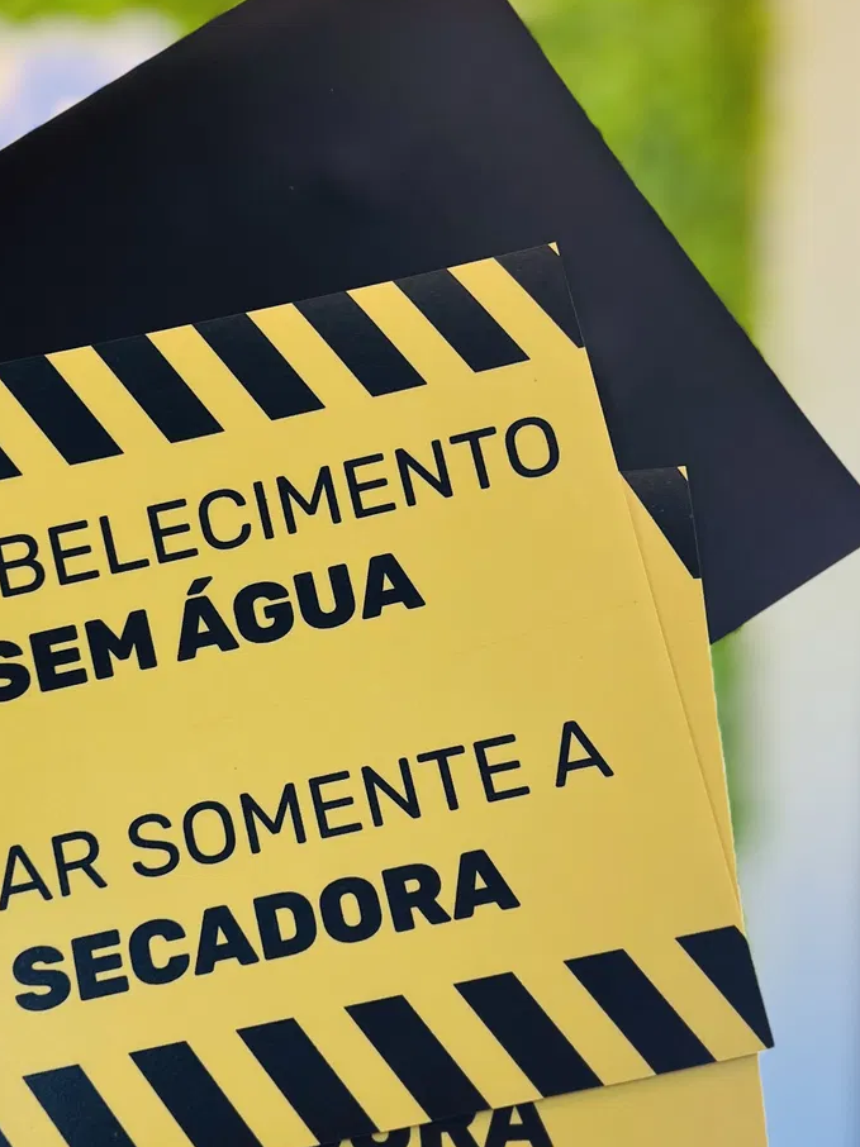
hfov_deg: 29.3
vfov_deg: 38.9
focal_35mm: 49
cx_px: 228
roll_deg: +1.5
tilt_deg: -6.2
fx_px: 1624
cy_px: 617
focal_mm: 5.7
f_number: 1.5
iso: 64
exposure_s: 1/60
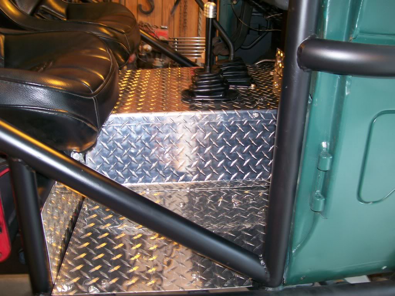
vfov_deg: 39.7
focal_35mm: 36
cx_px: 198
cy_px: 148
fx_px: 411
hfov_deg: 51.4
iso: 80
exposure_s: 1/2
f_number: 2.7
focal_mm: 6
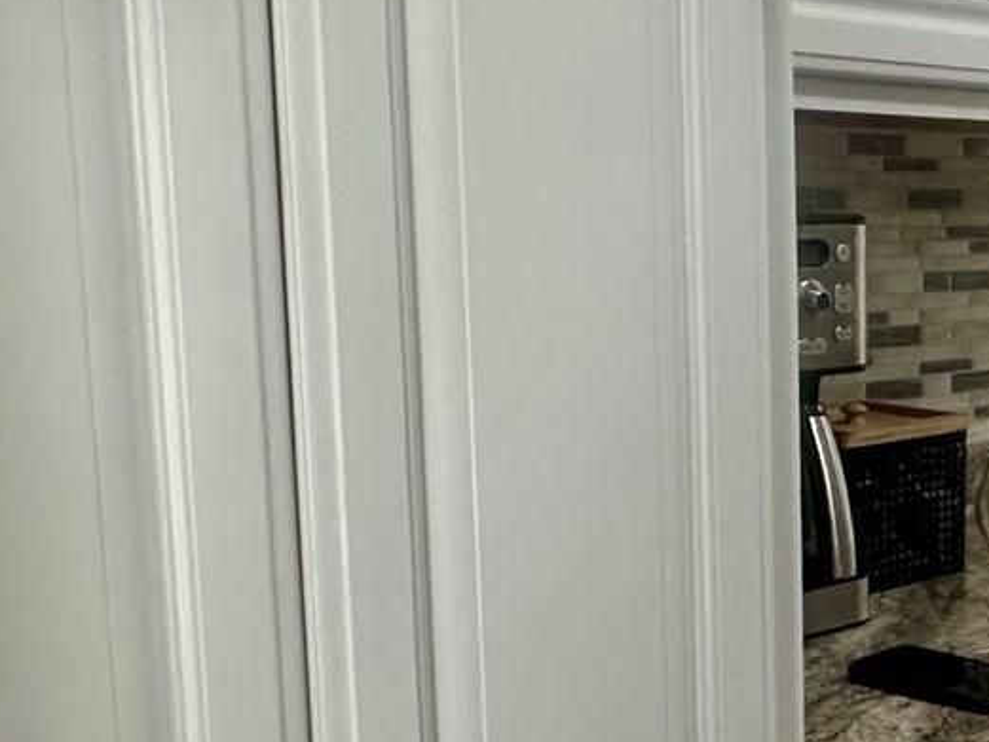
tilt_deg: -7.0
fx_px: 1572
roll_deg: +0.6
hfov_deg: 31.9
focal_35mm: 55
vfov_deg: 26.6
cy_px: 399
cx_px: 1017
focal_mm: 2.22
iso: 250
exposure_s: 1/60
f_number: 2.2
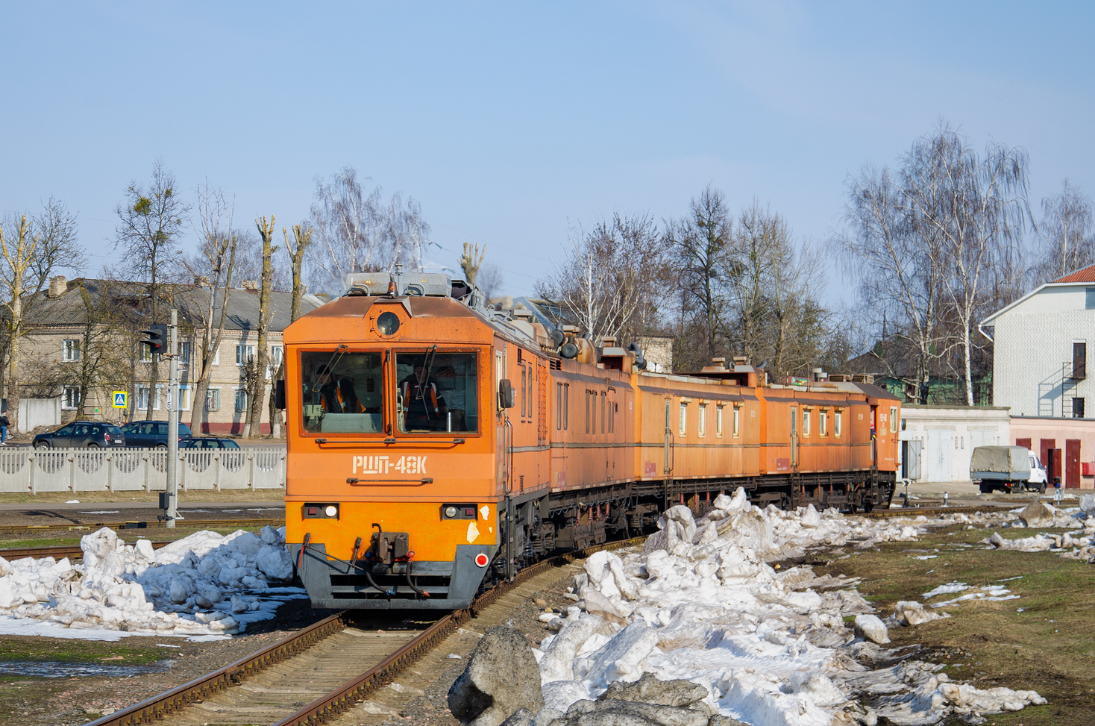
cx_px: 544
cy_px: 360
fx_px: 2884
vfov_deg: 14.3
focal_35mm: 95
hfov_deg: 21.5
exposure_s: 1/200
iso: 100
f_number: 7.1
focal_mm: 62
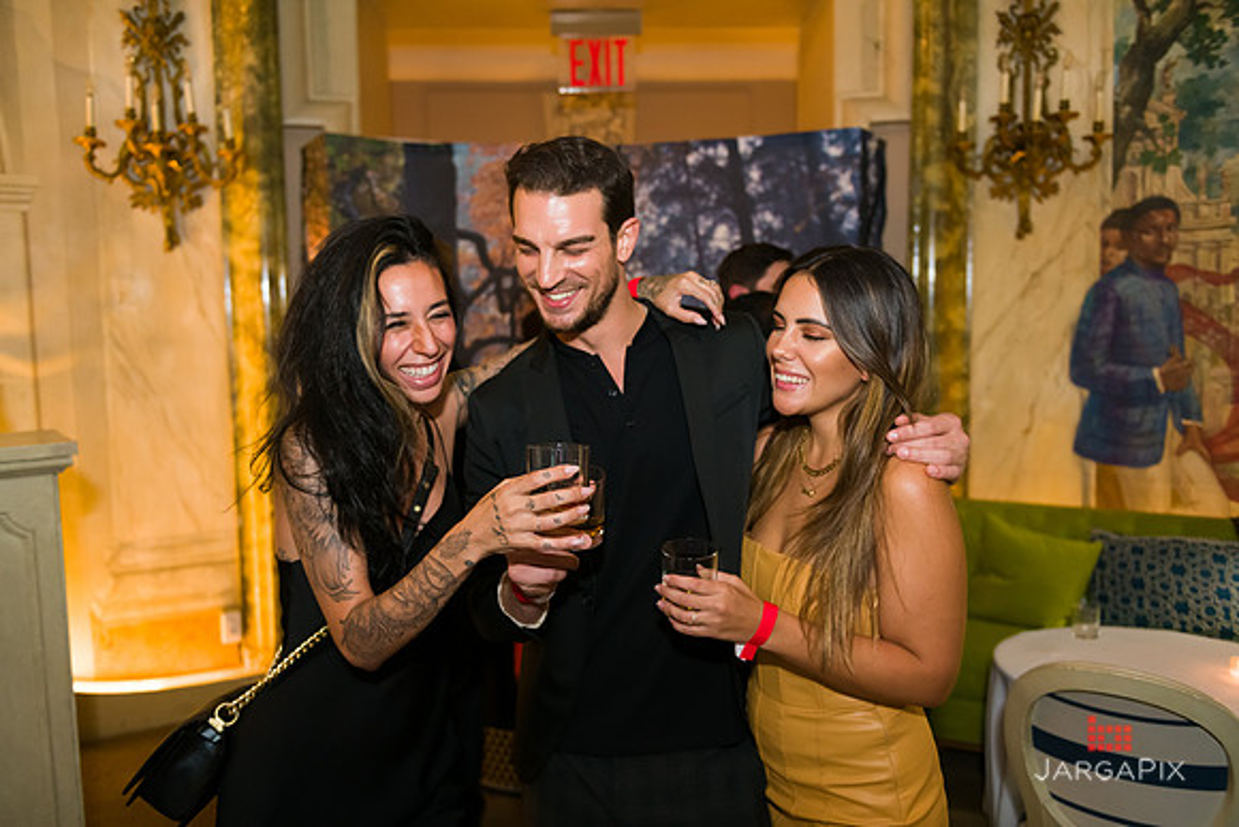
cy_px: 414
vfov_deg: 46.4
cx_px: 620
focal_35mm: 28
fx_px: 964
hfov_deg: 65.5
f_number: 2.8
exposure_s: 1/80
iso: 1600
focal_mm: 28
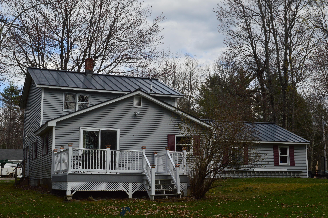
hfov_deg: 38.9
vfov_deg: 26.4
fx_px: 464
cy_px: 109
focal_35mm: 51
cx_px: 164
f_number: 11
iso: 400
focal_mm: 34
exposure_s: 1/400
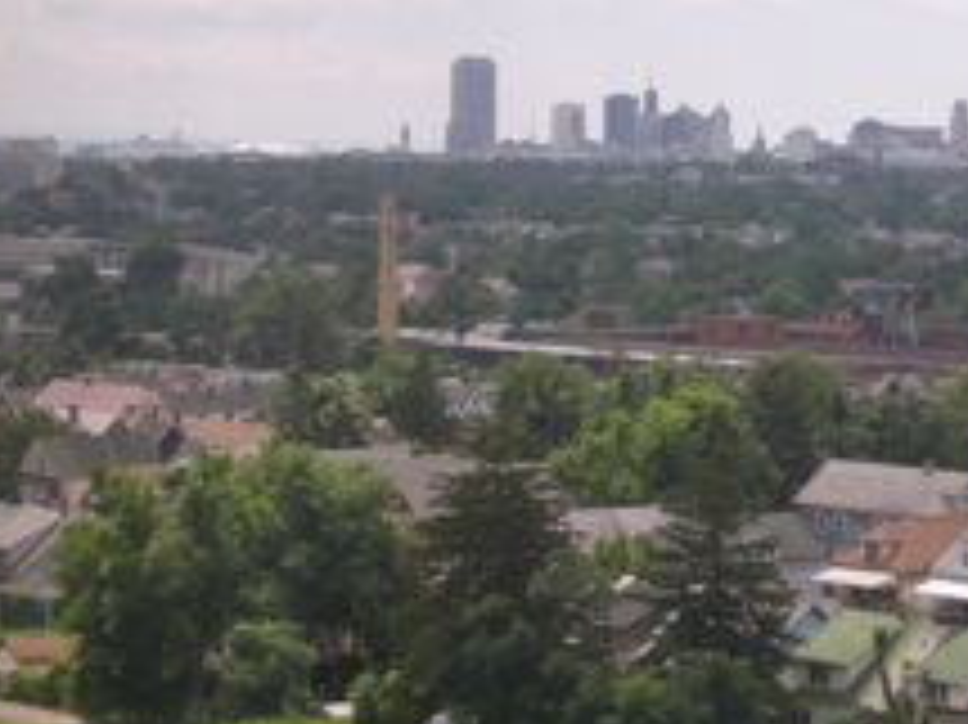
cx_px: 774
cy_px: 234
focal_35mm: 160
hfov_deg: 12.3
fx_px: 4472
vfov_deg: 9.3
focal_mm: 14.3
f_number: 4.5
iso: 50
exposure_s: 1/150
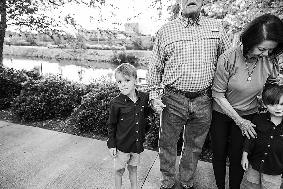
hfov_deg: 73.7
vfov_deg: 53.2
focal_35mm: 24
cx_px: 142
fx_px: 189
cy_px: 94
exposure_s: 1/200
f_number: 3.2
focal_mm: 24
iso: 320
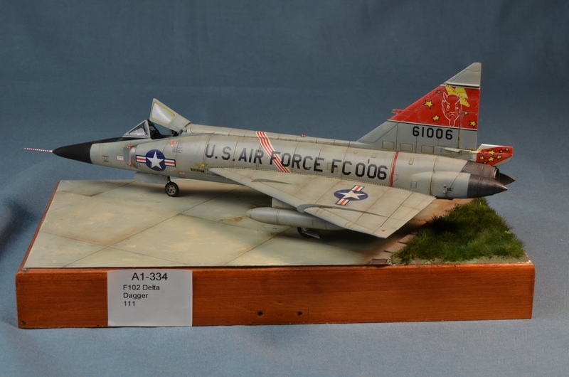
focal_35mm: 75
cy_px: 188
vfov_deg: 18.1
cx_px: 284
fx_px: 1183
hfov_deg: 27.0
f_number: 18
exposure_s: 1/8
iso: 200
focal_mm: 50
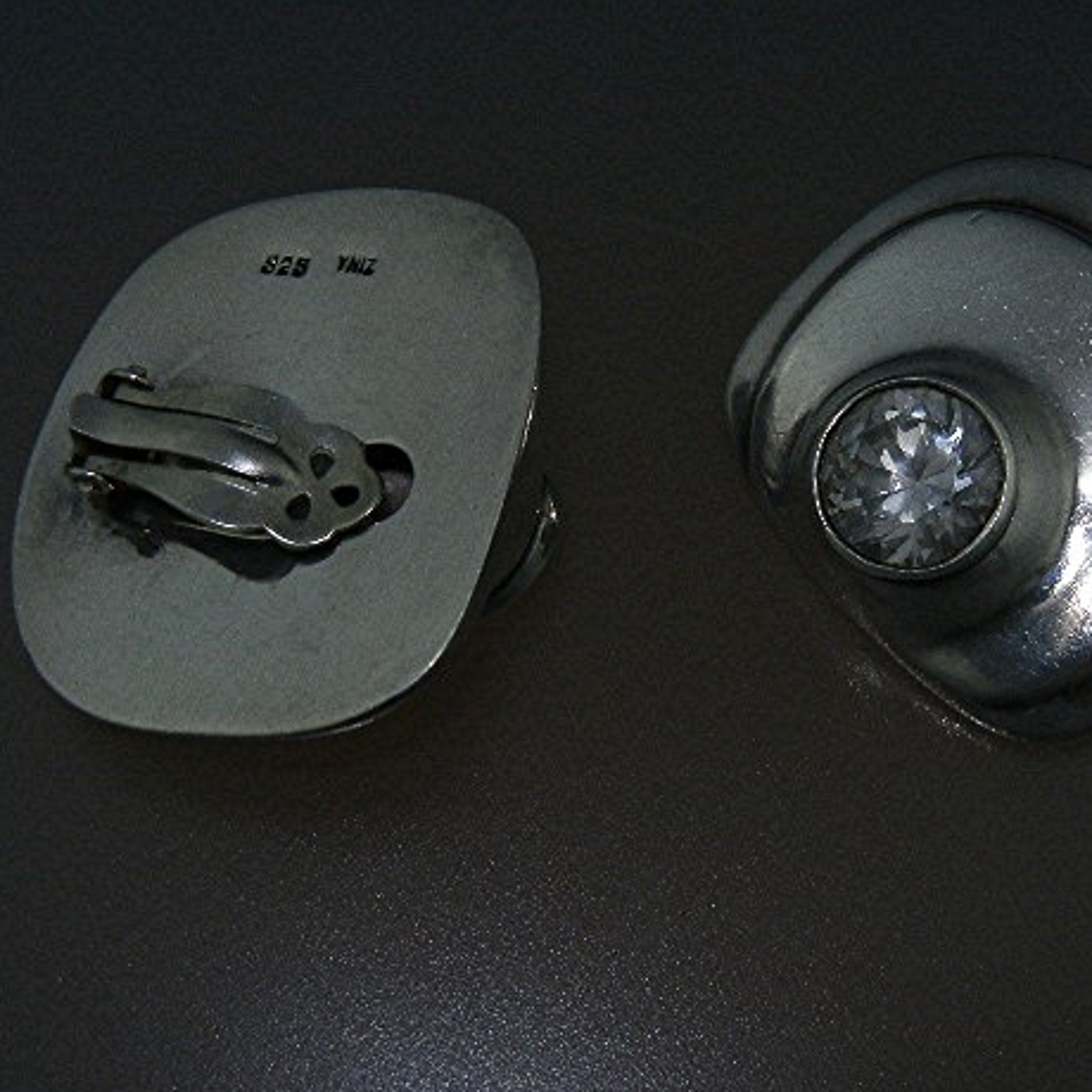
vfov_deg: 26.9
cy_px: 529
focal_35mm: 64
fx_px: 2284
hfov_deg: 26.8
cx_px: 698
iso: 234
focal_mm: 9.3
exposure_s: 1/30
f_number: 7.8
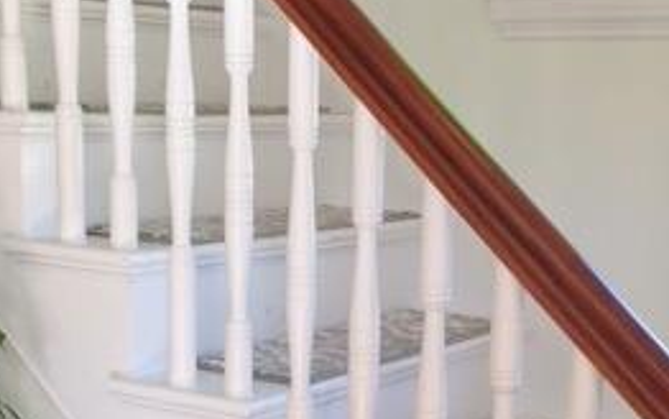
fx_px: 1368
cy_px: 391
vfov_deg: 17.1
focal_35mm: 75
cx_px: 347
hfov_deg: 27.5
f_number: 2.2
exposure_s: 1/60
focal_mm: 4.15
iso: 32
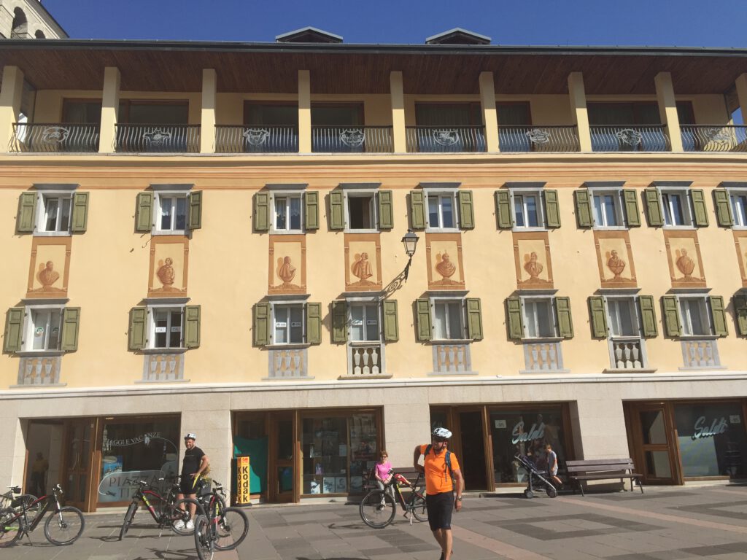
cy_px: 280
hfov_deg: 61.7
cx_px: 374
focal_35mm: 29
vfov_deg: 48.2
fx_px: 626
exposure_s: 1/2475
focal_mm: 4.15
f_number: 2.2
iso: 32
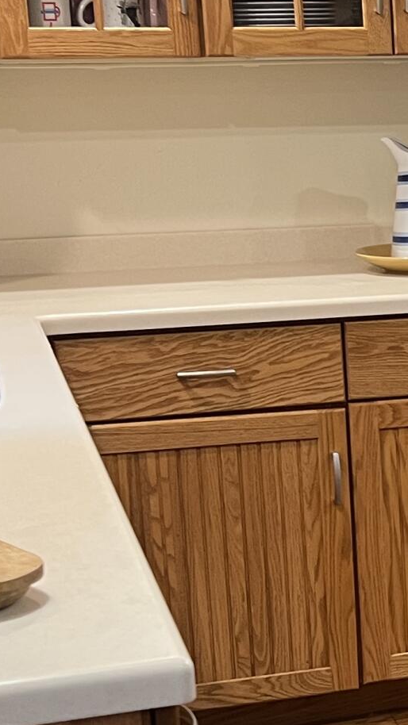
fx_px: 1789
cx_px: 703
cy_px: 477
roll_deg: +1.4
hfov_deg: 12.1
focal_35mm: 93
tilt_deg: -13.0
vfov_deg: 22.8
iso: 160
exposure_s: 1/60
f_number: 1.5
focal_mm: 5.7
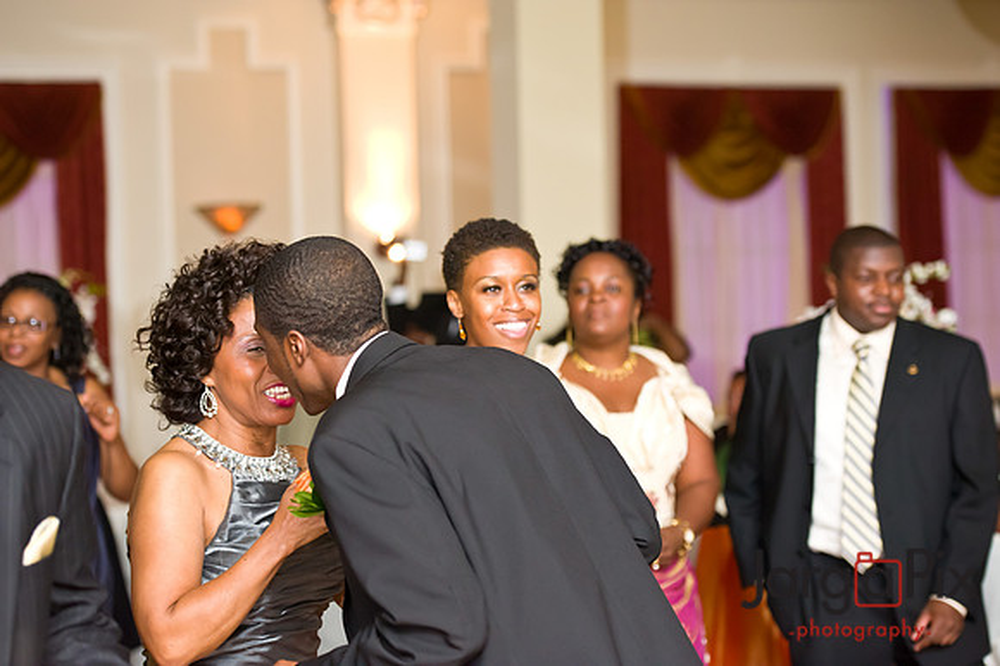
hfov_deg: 23.7
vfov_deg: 15.9
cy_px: 333
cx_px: 500
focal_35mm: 86
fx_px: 2387
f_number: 3.2
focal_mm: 86
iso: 3200
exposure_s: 1/125
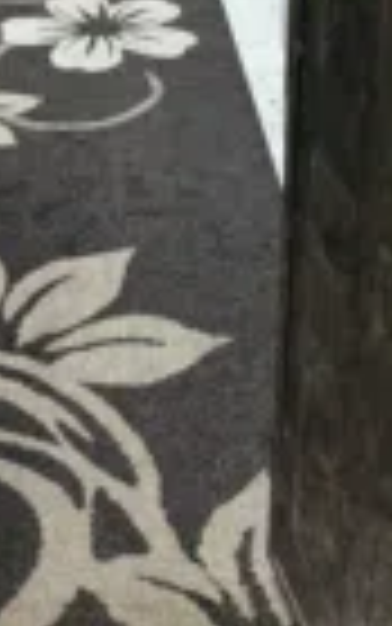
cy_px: -122
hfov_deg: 17.9
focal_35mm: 73
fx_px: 1247
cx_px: 153
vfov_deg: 25.4
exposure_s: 1/50
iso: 800
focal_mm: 6.76
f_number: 1.78
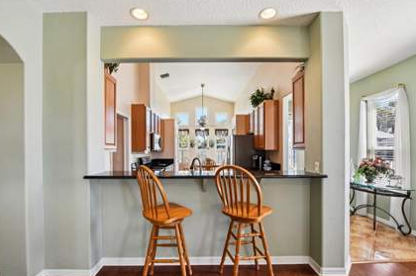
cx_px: 201
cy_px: 153
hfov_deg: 96.8
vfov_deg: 73.4
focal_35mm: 16
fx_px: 185
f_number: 8
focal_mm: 14
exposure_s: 1/20
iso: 400
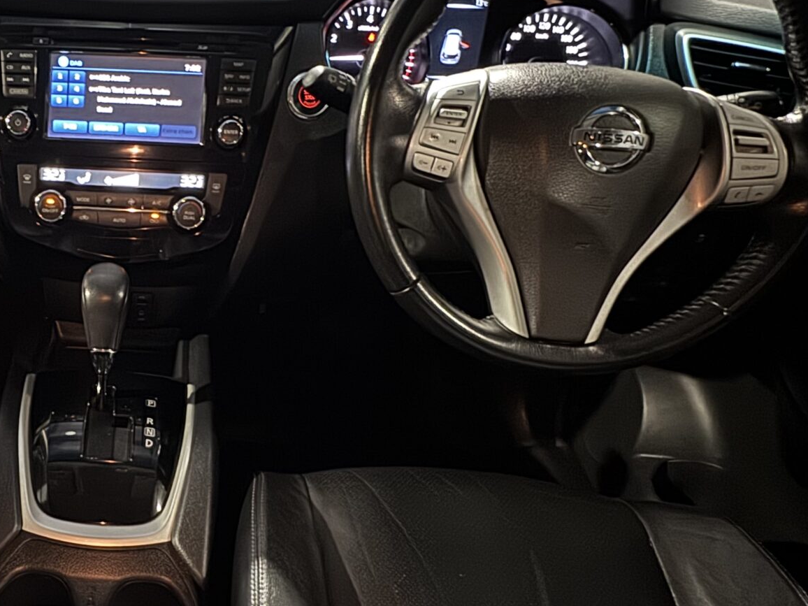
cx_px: 104
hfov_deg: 52.4
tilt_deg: -40.5
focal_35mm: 31
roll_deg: -1.6
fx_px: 724
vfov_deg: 45.1
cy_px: 371
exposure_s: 1/8
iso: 640
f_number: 2.2
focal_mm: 2.22
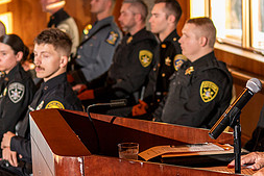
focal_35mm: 139
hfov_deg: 14.7
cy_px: 166
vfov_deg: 9.8
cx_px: 162
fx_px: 1020
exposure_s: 1/200
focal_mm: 40
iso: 500
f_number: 2.5
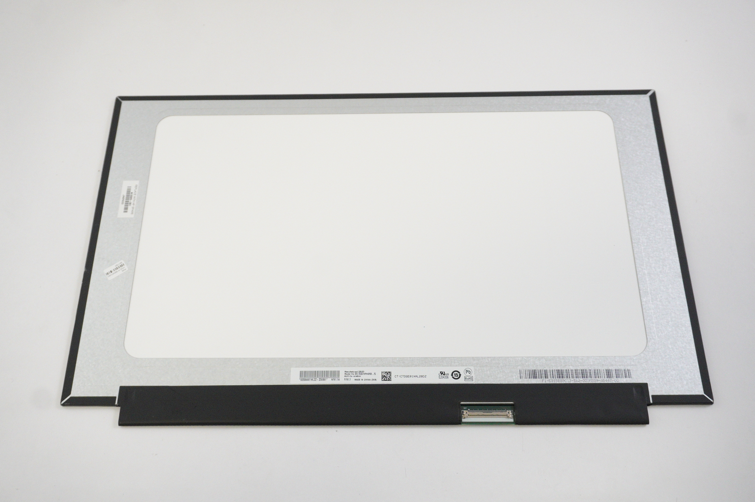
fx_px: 723
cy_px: 251
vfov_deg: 38.3
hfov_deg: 55.1
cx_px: 378
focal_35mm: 34
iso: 3200
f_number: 5.6
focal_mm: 23
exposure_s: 1/200
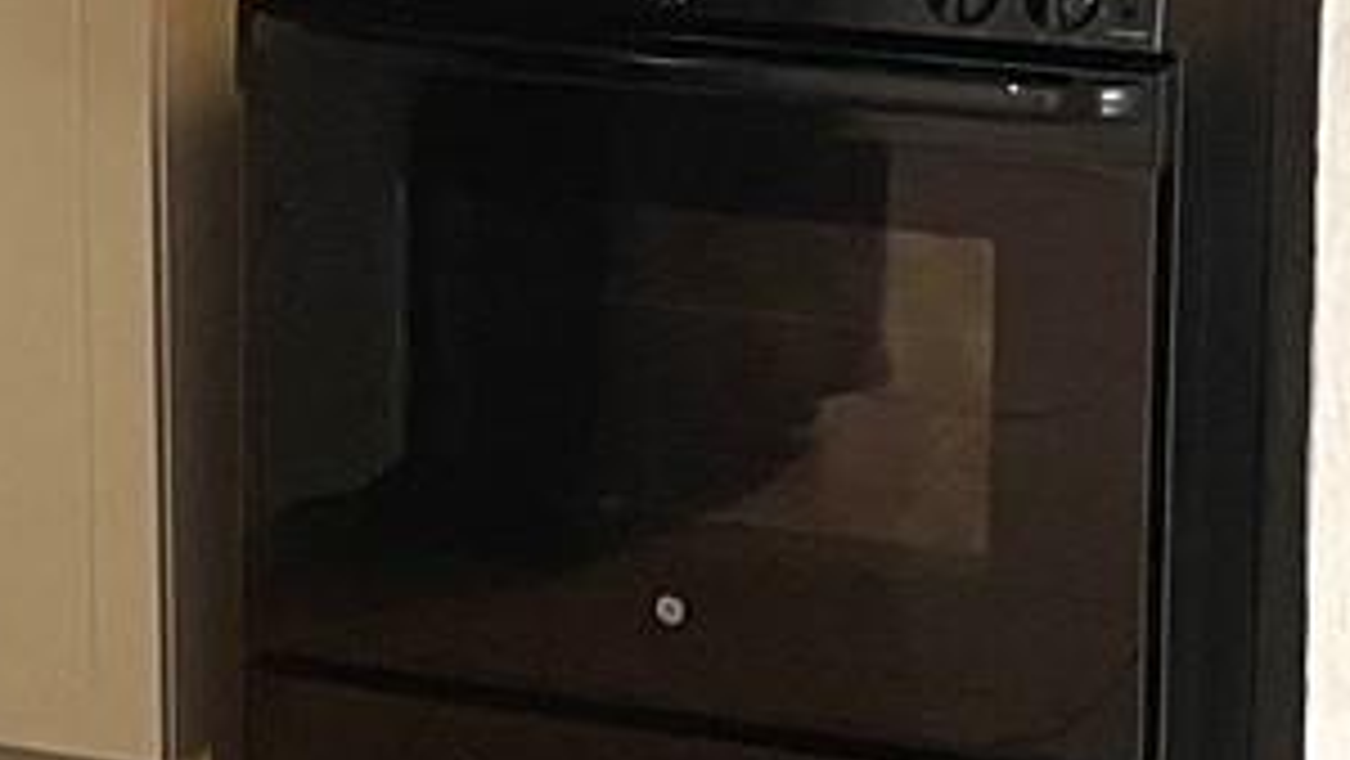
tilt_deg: -7.8
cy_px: -157
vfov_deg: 8.0
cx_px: -266
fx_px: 5407
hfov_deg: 13.8
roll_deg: +1.2
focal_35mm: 151
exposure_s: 1/60
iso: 160
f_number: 1.6
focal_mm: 4.2
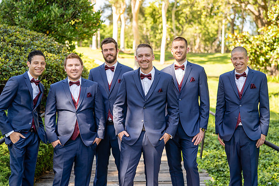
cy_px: 90
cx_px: 135
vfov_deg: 25.5
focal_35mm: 53
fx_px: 411
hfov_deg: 37.5
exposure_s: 1/640
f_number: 2.2
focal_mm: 50
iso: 200
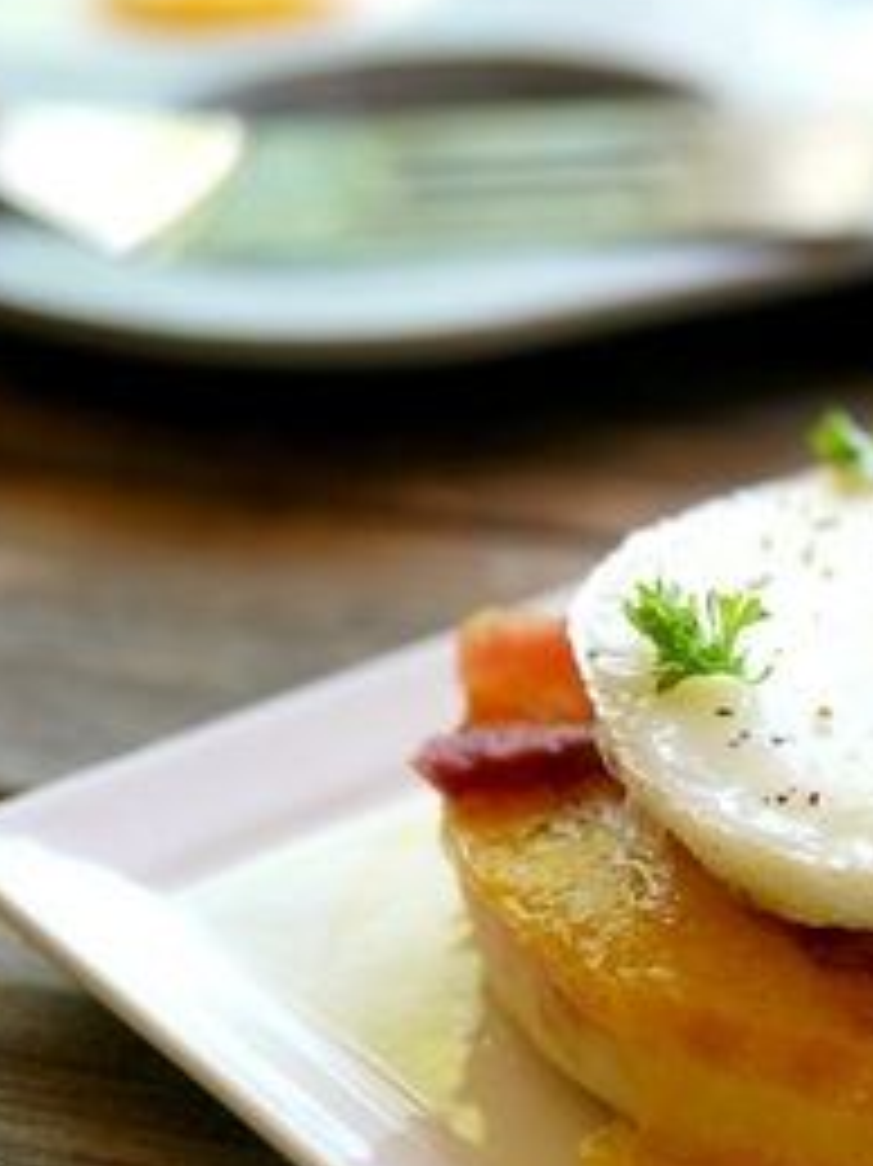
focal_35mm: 111
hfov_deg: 12.8
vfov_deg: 17.7
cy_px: 754
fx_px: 3736
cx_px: 1190
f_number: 2.2
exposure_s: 1/250
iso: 100
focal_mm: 25
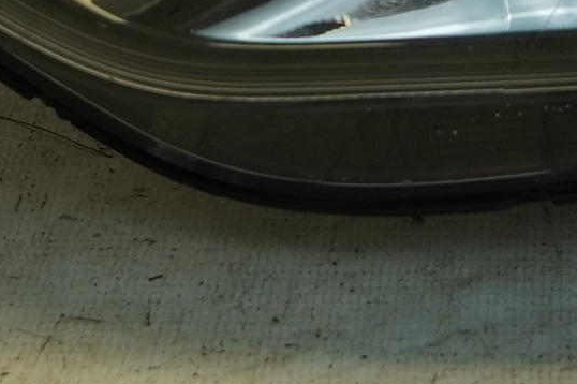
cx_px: 637
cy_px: -443
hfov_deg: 10.7
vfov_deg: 6.9
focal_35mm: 190
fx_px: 3043
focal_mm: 23
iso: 250
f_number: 4
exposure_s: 1/160
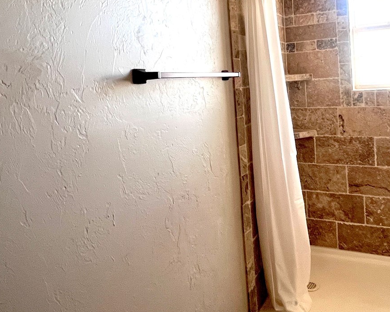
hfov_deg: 60.9
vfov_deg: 50.0
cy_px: 89
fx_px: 323
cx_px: 255
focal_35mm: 28
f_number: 1.8
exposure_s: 1/99
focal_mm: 1.57
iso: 250
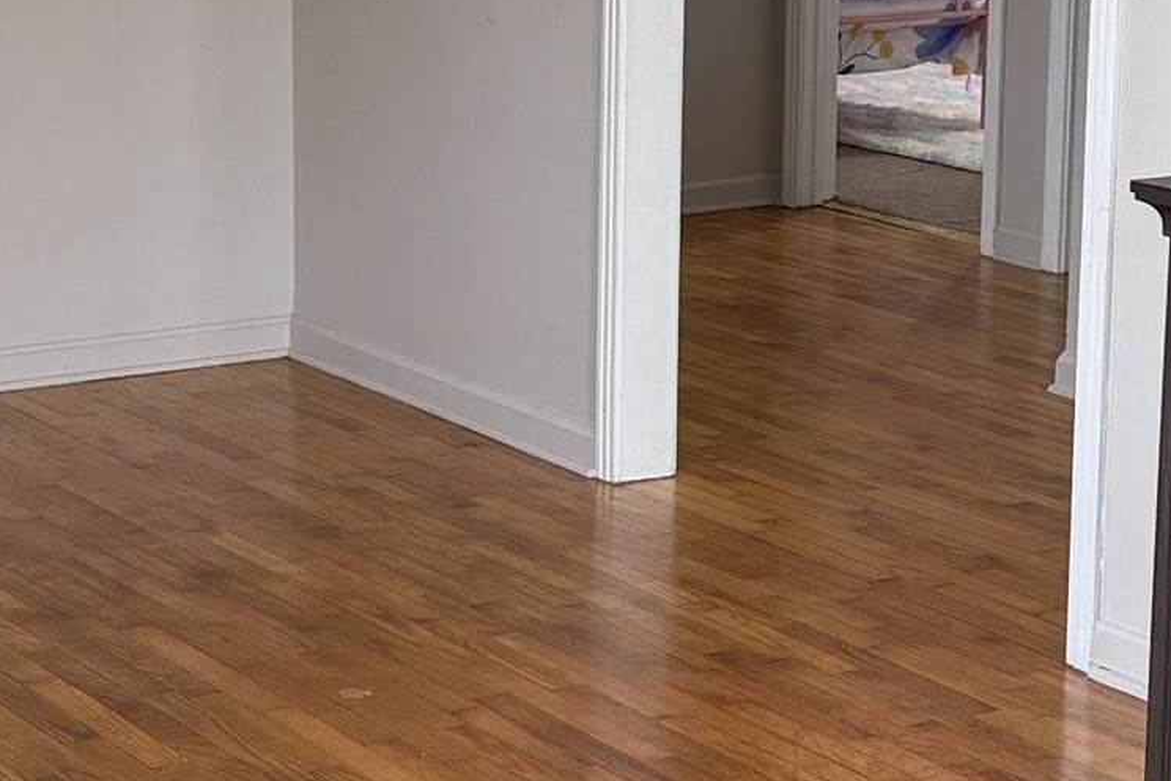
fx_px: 3350
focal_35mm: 103
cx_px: 590
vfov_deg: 13.3
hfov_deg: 19.8
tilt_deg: -9.9
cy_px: 217
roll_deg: +0.6
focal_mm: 6.76
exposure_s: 1/121
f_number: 1.78
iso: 160
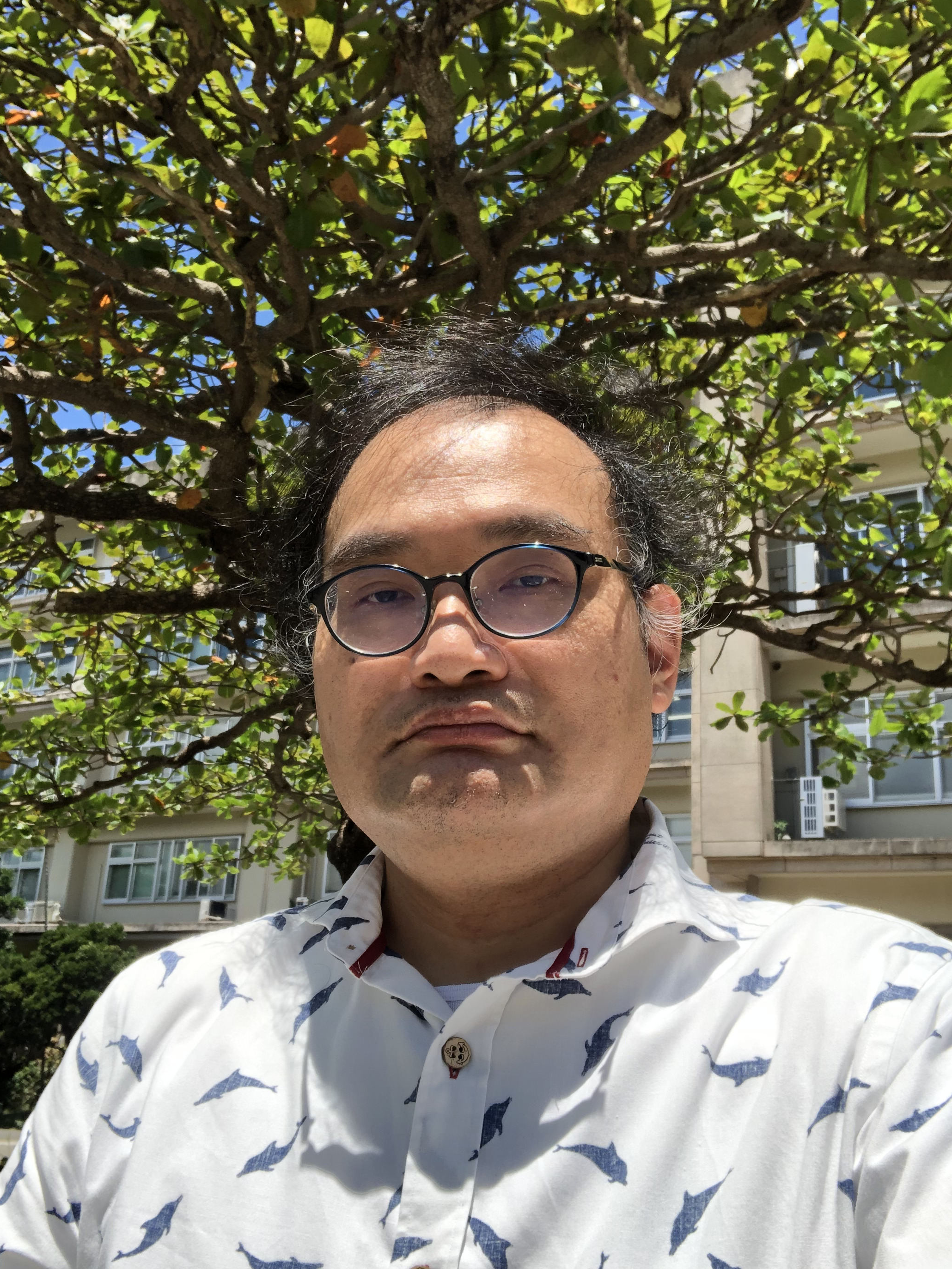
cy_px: 634
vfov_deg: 51.4
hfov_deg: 39.6
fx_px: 1320
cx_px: 438
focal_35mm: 36
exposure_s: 1/462
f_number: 2.2
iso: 20
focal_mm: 2.87
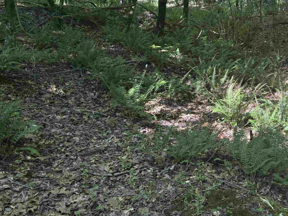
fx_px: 433
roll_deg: +2.6
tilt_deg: -10.2
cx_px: 279
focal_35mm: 52
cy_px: 43
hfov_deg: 34.0
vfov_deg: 27.5
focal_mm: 5.96
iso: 125
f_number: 1.6
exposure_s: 1/85
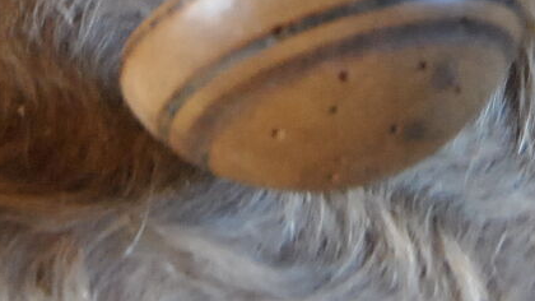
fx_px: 2468
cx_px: 169
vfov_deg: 6.7
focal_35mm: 174
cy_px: -351
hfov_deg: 12.4
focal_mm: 24
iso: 900
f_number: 3.8
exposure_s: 1/30
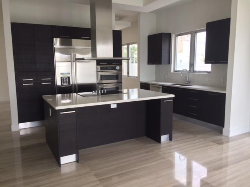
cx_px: 125
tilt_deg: -9.2
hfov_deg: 61.7
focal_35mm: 29
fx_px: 209
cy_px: 94
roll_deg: -0.7
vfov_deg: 48.2
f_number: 2.2
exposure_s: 1/30
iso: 32
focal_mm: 4.15
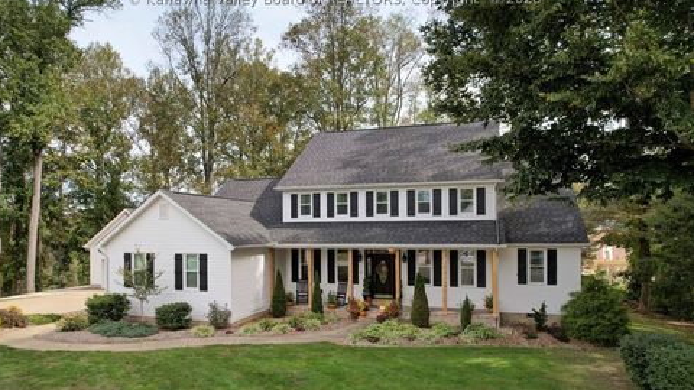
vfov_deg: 47.5
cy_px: 228
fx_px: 442
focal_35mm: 24
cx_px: 334
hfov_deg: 76.3
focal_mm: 8.4
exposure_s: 1/1250
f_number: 2.8
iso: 100
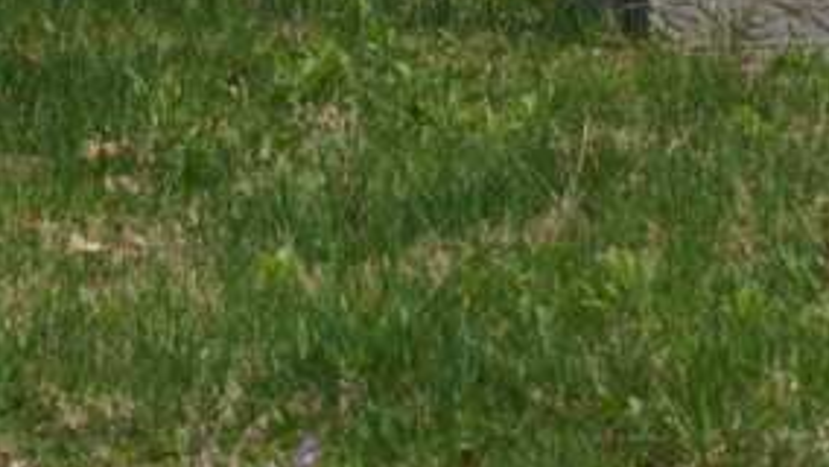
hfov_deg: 6.5
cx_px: 64
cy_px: -692
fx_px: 7301
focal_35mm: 332
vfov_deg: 3.6
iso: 125
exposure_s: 1/160
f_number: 11
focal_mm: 50
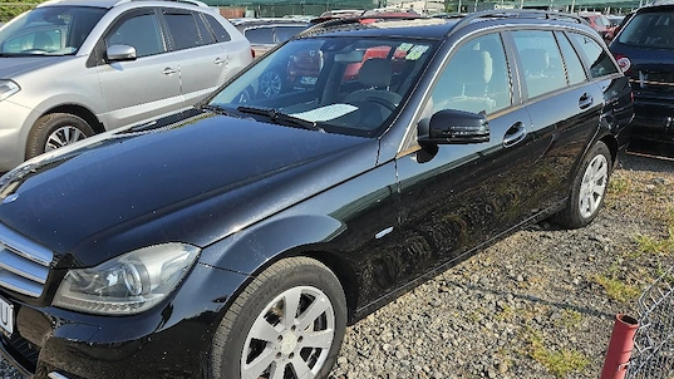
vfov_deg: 41.5
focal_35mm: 28
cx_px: 302
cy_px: 198
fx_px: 500
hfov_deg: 67.7
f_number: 1.8
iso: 25
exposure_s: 1/1429
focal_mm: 5.4
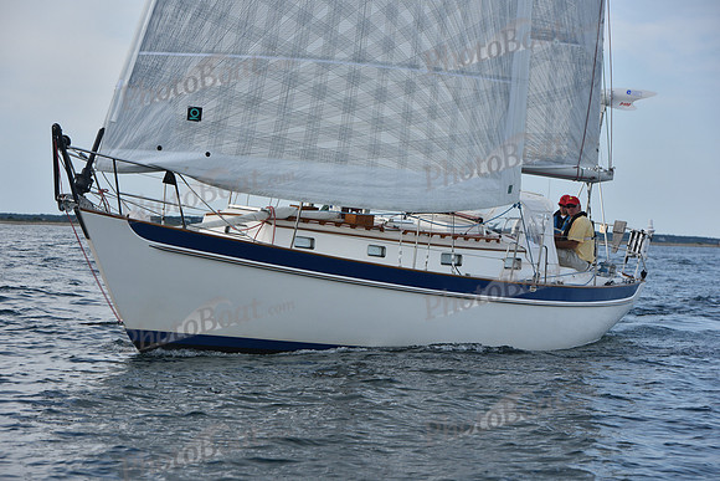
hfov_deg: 16.8
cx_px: 360
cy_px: 240
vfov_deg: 11.2
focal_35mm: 122
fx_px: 2440
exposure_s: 1/1000
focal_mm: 122
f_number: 7.1
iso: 320
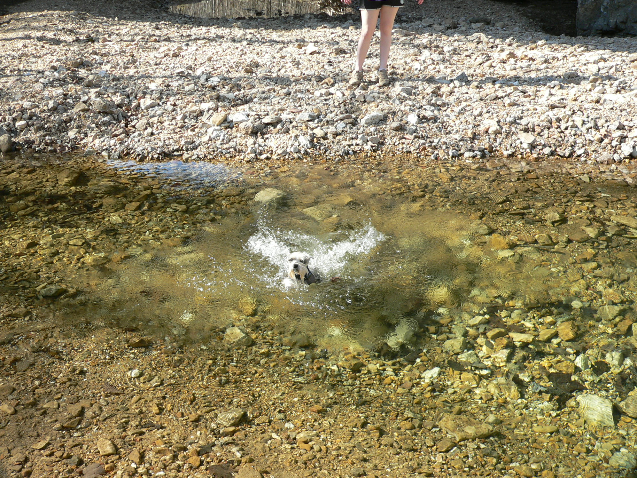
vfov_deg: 38.7
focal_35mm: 37
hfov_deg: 50.1
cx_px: 317
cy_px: 239
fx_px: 681
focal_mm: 6
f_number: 2.8
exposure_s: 1/200
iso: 80
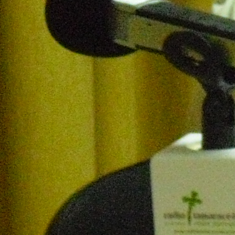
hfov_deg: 4.1
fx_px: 3249
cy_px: 102
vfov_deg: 4.1
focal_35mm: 423
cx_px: 448
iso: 800
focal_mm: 12.8
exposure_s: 1/50
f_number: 4.2
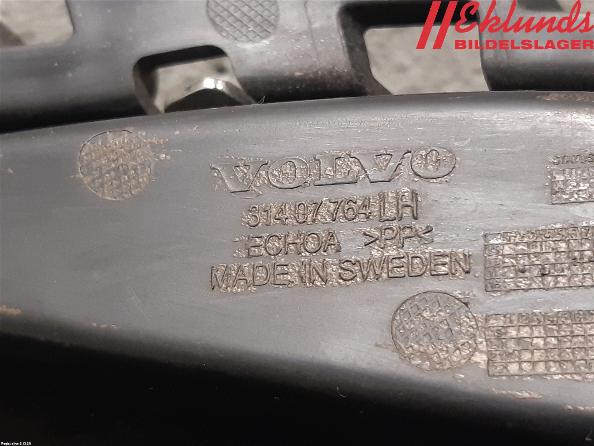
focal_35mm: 26
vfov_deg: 53.1
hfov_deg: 67.3
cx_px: 297
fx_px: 446
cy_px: 223
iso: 200
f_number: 1.7
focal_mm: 3.93
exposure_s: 1/33
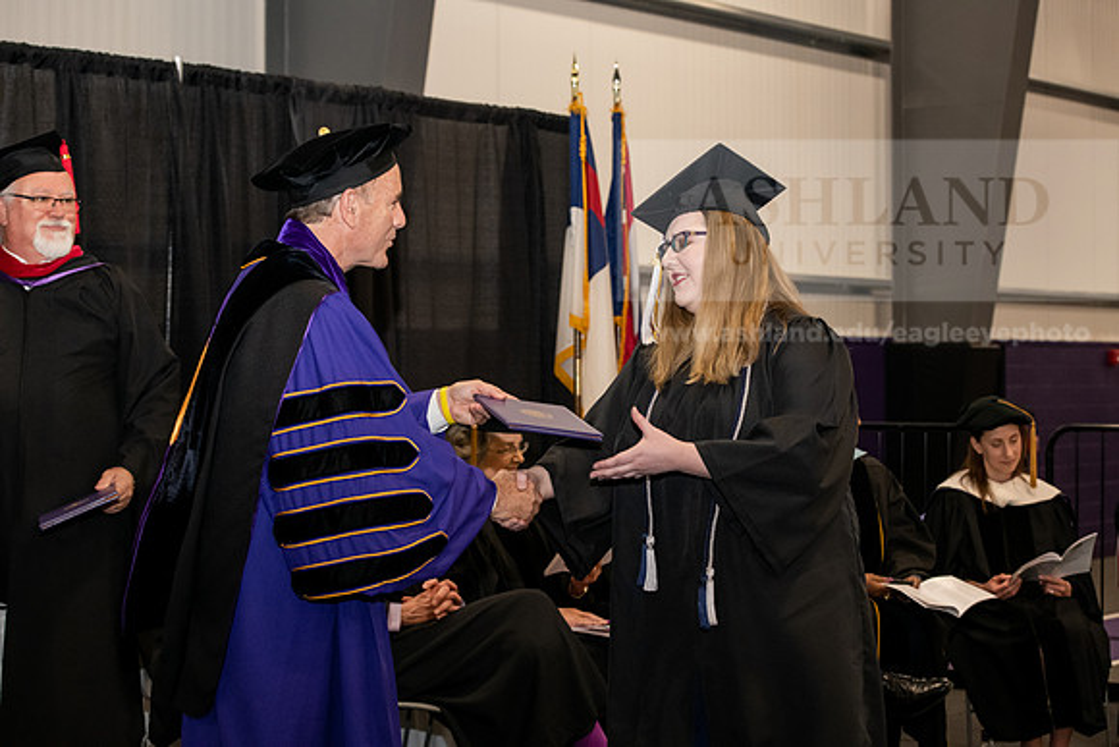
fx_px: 2176
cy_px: 374
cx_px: 560
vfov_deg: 19.5
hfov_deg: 28.8
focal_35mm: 70
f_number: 5.6
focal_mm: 70
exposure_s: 1/200
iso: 2500
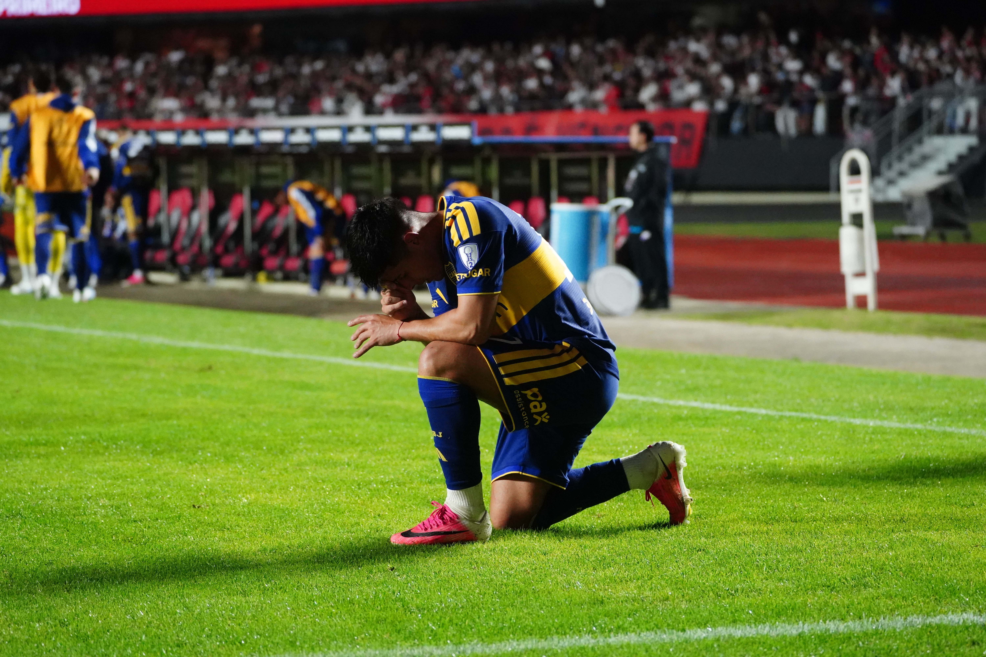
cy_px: 328
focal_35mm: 145
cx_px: 493
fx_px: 3971
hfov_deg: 14.2
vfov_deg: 9.5
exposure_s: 1/1250
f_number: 5
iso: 12800
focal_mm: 145
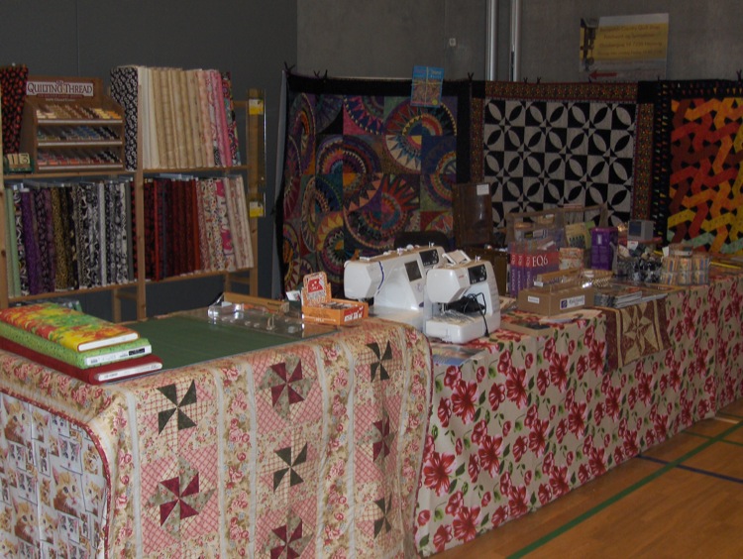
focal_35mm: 46
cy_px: 280
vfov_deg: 31.6
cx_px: 372
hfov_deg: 41.2
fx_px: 988
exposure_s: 1/60
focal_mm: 7.4
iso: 100
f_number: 3.6
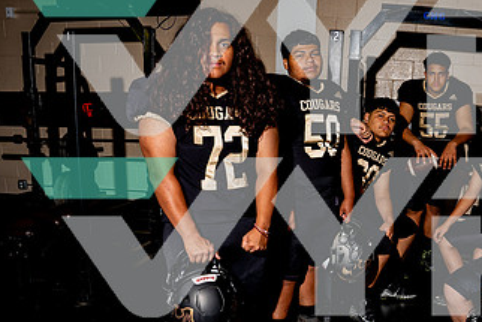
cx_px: 403
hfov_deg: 49.2
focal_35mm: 36
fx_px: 482
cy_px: 237
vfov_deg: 36.1
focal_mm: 20
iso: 250
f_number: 8
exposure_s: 1/250
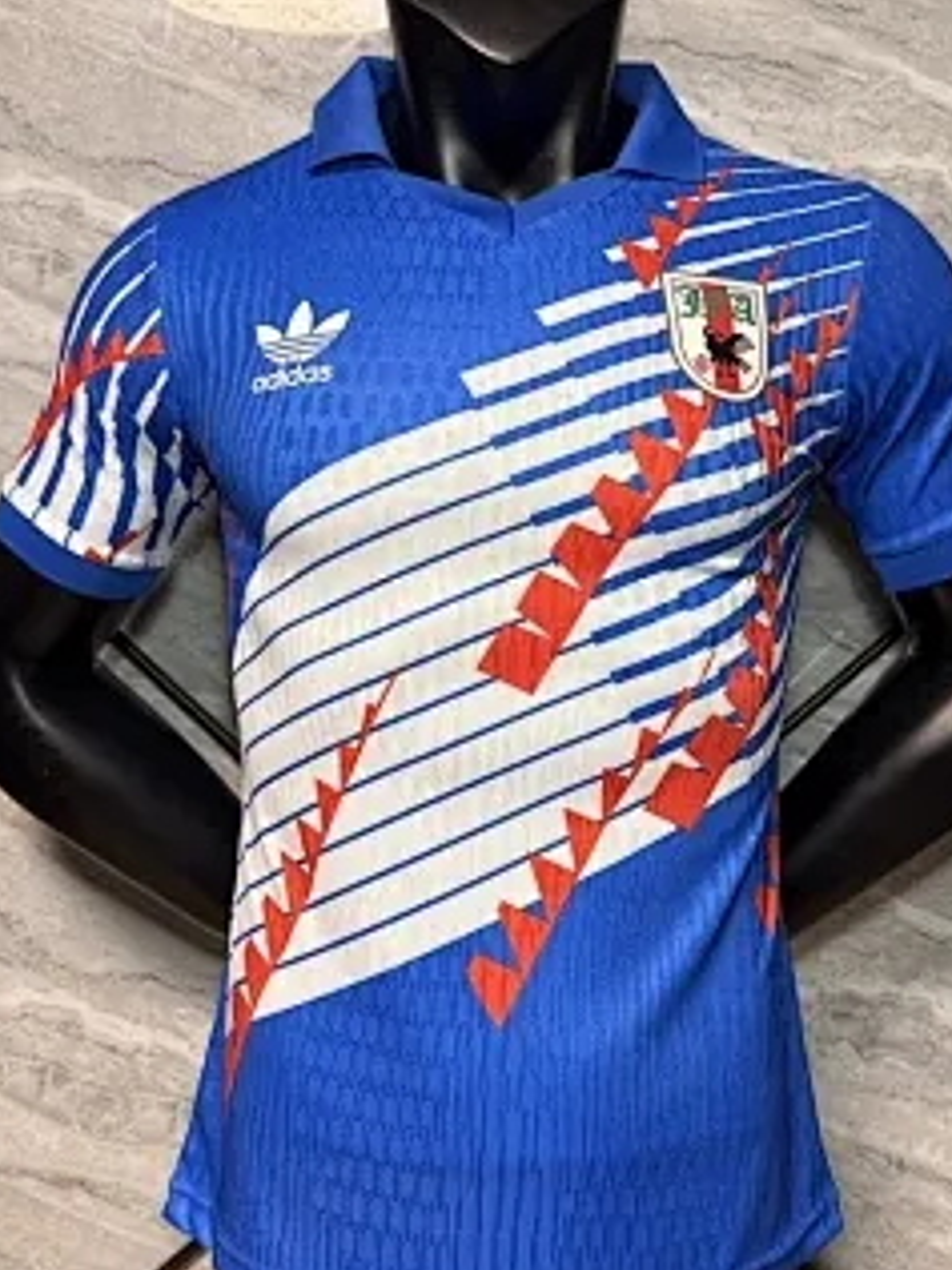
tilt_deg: -1.1
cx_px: 508
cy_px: 579
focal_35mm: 38
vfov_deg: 48.9
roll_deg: -0.8
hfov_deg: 37.7
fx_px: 1393
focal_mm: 6.76
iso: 125
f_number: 1.78
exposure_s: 1/50
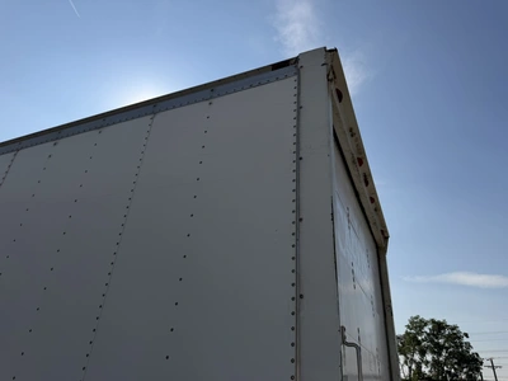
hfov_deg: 71.6
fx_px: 352
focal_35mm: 24
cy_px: 190
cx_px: 254
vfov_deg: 56.8
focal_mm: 6.76
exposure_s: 1/8130
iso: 80
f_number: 1.78
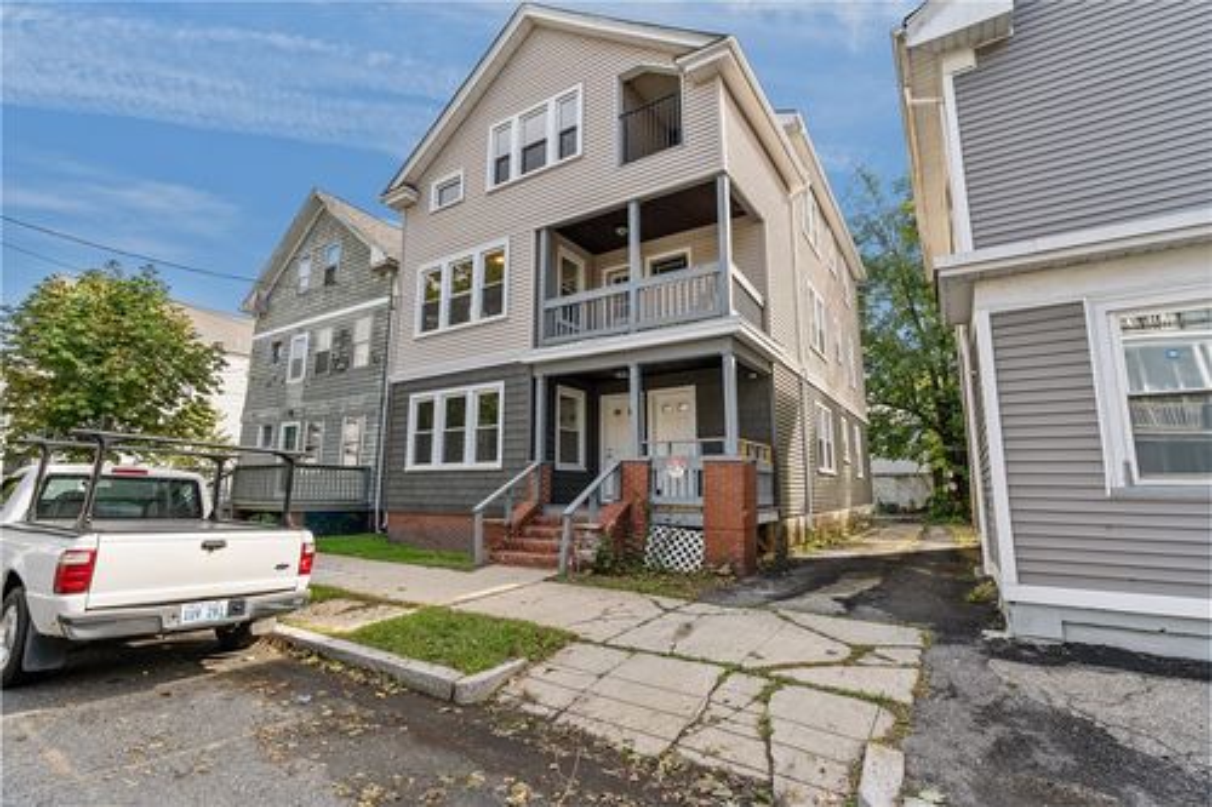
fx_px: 538
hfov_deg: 96.8
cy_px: 404
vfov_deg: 73.7
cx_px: 606
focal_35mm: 16
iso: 400
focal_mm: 16
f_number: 9
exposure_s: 1/40
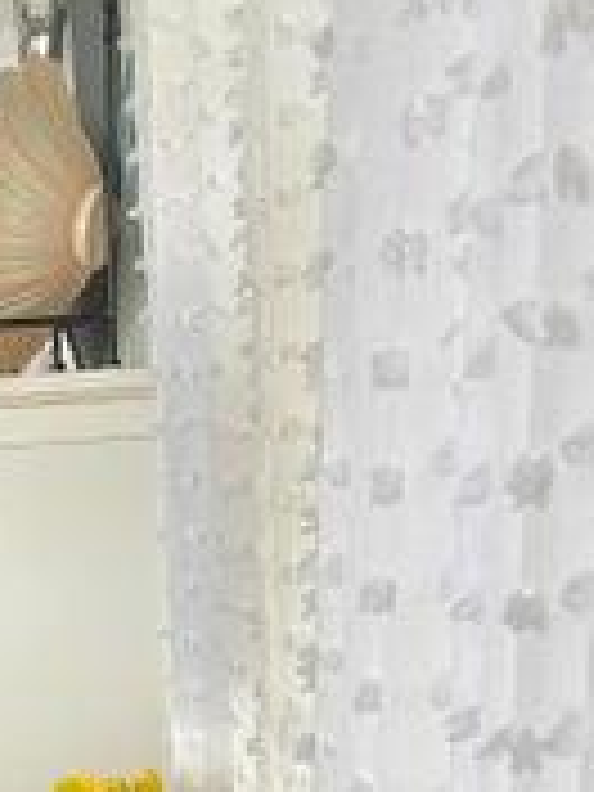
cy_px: 842
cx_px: -148
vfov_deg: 25.6
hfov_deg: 19.3
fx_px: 1624
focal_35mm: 71
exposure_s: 1/60
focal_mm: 5.96
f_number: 1.6
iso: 200
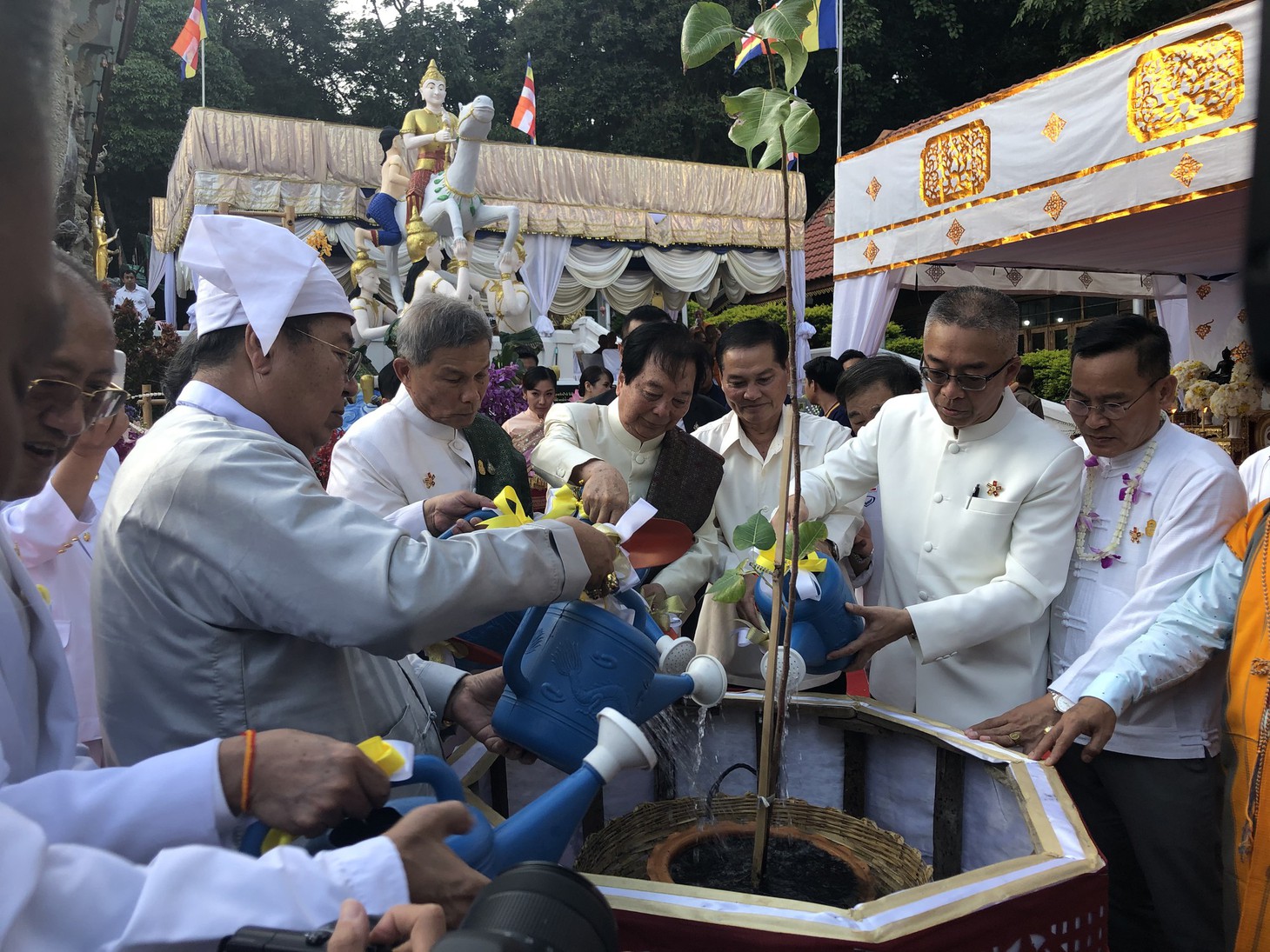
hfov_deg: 63.4
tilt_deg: -2.7
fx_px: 1027
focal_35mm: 28
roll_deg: +1.7
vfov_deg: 49.7
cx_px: 635
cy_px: 476
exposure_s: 1/120
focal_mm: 3.99
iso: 25
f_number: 1.8
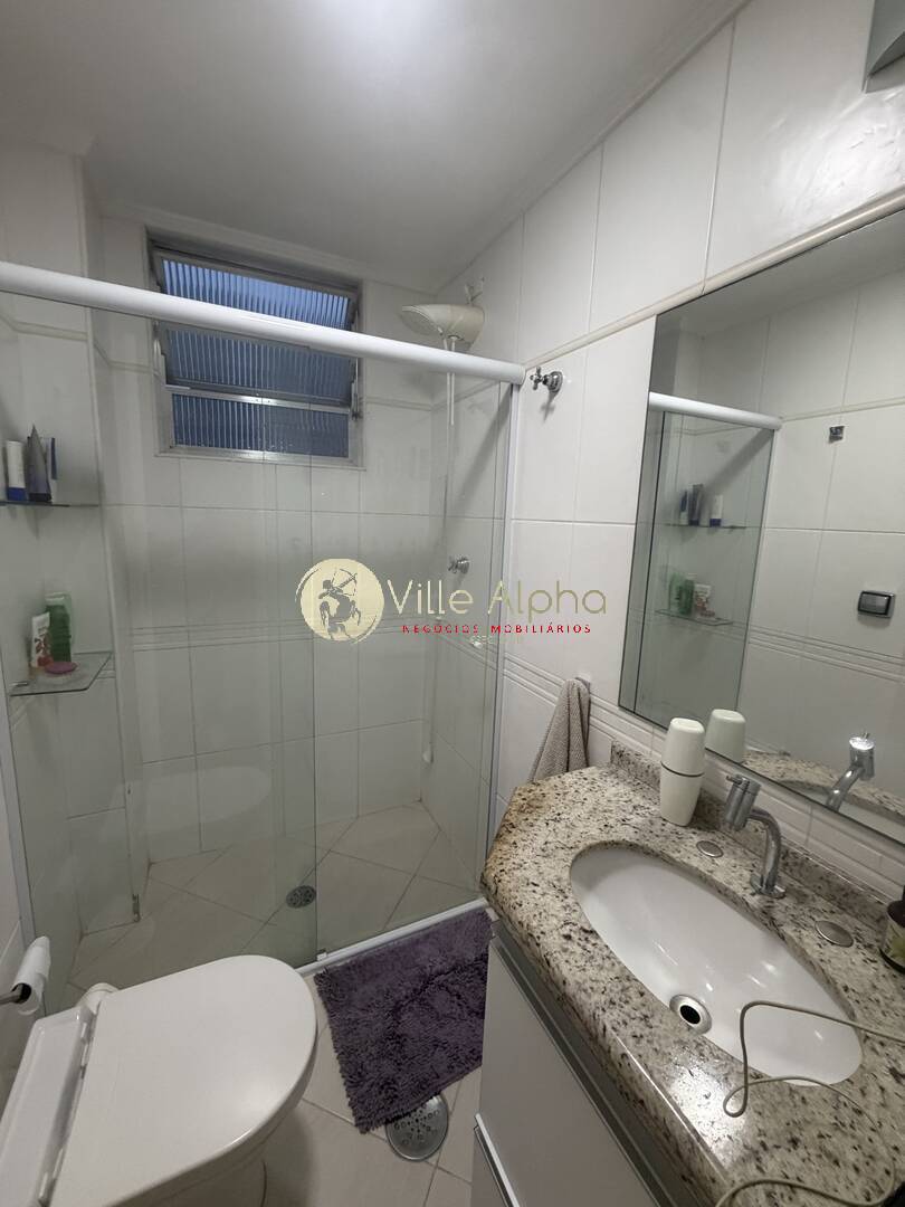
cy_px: 604
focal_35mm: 14
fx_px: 488
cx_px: 452
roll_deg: -2.1
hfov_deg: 85.7
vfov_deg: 102.1
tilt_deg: -8.8
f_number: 2.2
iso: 320
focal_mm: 2.22
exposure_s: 1/60
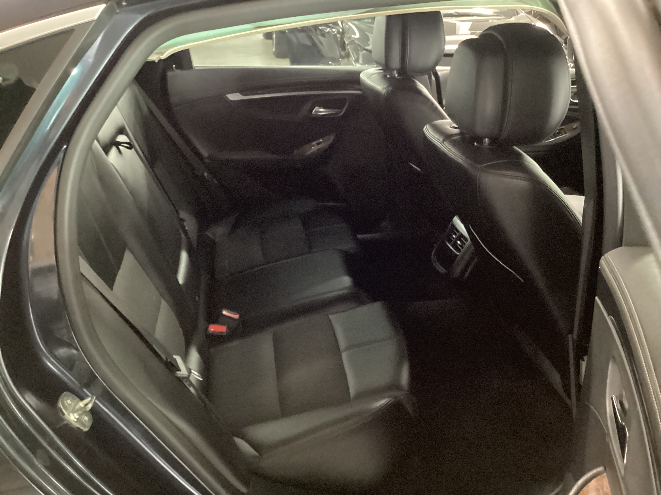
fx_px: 592
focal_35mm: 31
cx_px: 330
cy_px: 248
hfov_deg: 58.4
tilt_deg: -27.0
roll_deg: +0.2
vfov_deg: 45.4
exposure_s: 1/17
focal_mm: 3.3
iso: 800
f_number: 2.4
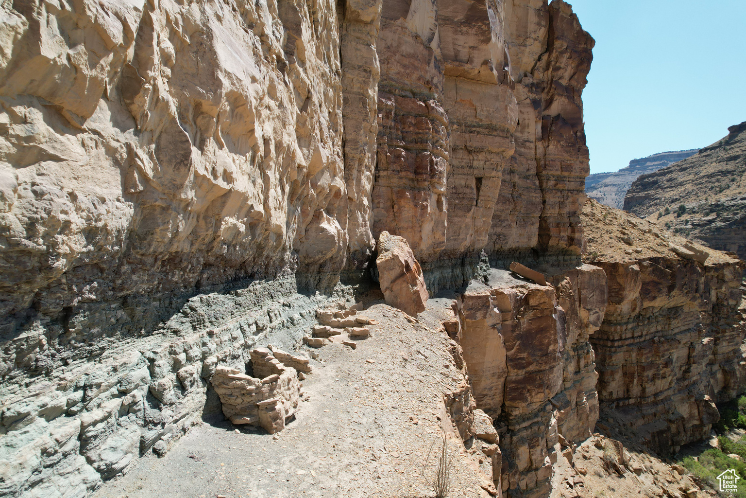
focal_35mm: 22
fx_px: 456
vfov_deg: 57.2
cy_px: 249
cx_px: 373
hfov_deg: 78.6
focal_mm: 8.38
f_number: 2.8
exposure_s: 1/2000
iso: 150
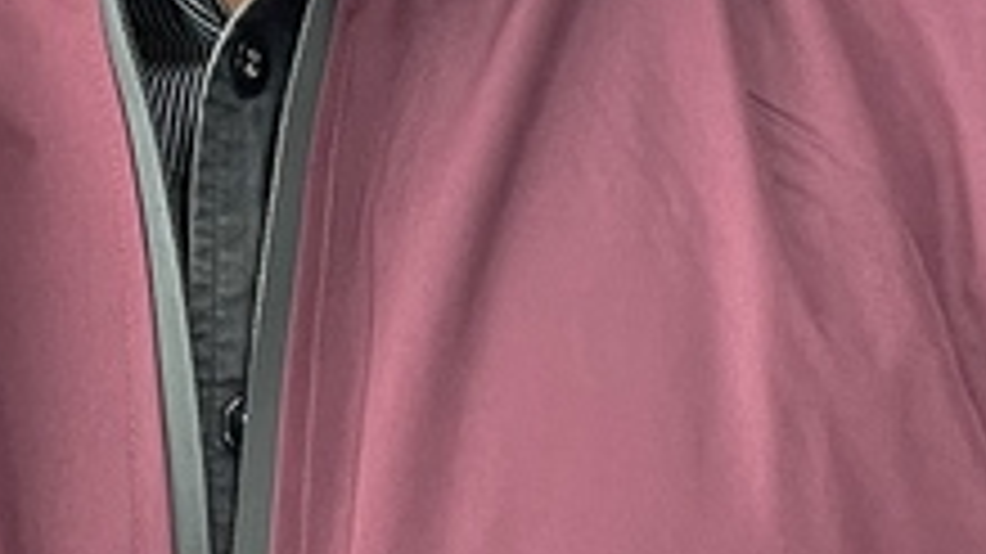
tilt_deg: +0.4
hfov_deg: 13.8
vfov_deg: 7.8
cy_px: -54
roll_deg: +0.3
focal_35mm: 155
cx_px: 288
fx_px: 4051
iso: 125
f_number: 1.6
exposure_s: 1/50
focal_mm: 4.2
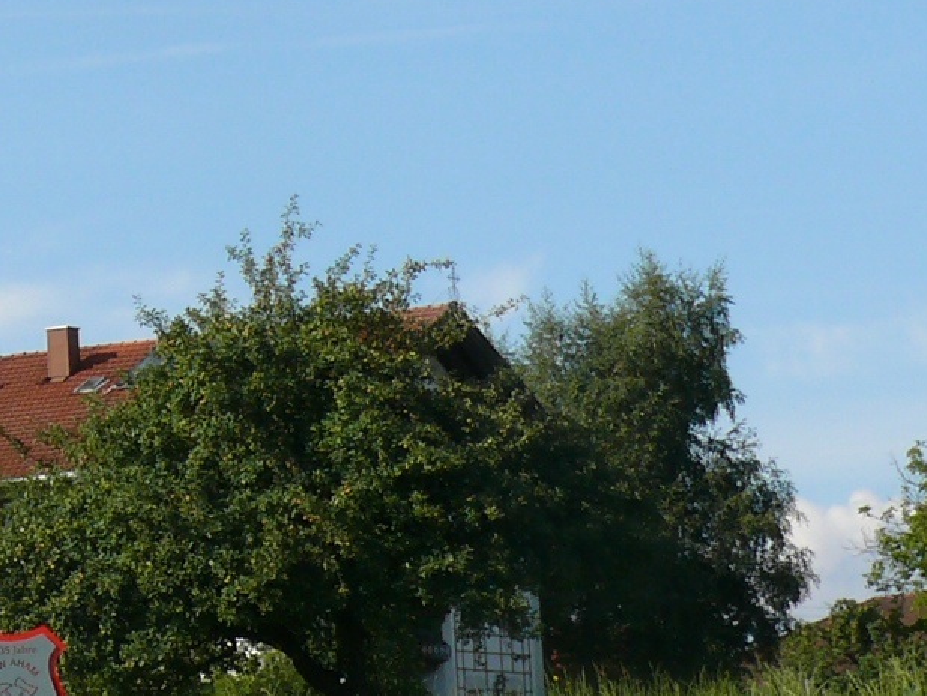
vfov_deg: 7.1
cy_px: 278
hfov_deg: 9.3
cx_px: -194
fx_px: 5625
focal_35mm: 210
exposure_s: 1/400
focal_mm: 11.8
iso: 100
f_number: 6.3
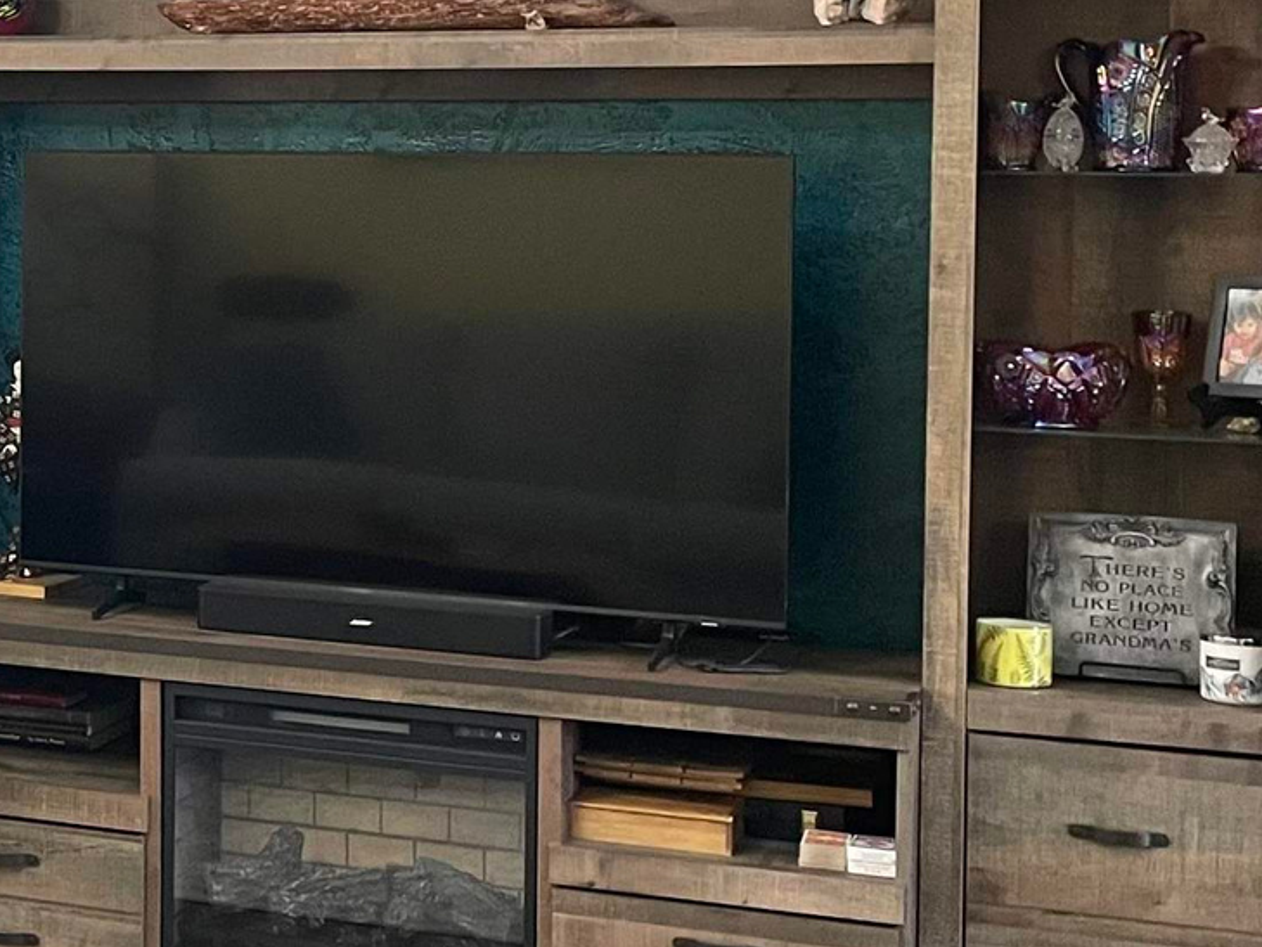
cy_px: 291
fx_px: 2662
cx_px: -232
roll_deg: +0.0
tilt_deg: -0.7
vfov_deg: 20.1
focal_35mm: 73
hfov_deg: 24.3
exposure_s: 1/60
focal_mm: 4.2
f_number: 1.6
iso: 320
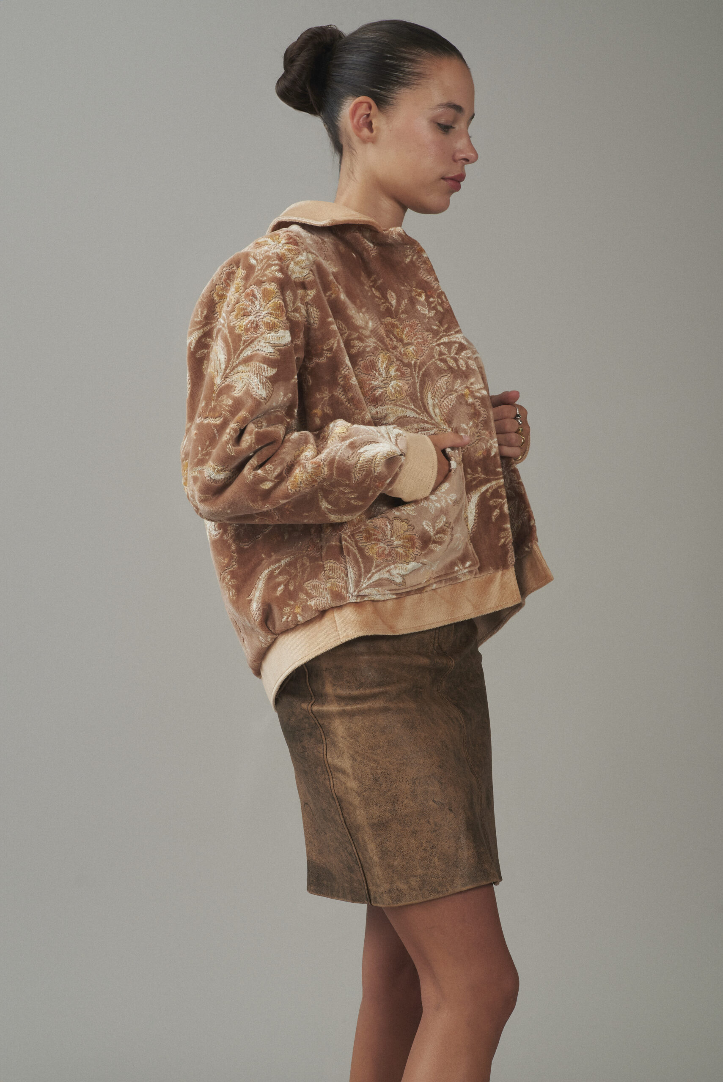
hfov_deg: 14.0
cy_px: 541
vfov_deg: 20.8
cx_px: 362
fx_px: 2949
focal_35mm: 98
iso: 200
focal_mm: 98
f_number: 11
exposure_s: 1/160
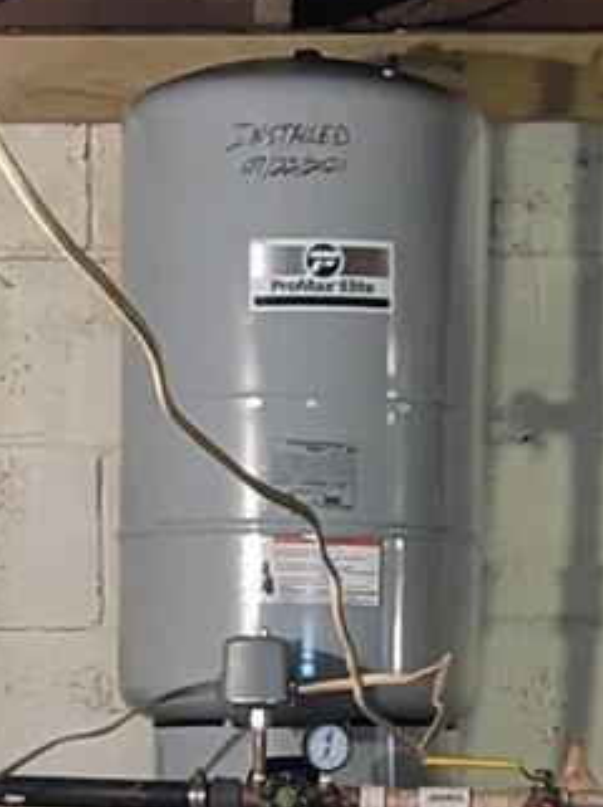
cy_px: 1430
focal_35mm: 194
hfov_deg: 7.6
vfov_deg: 9.7
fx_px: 4515
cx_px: 548
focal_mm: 4.44
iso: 380
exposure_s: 1/40.1
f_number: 1.8
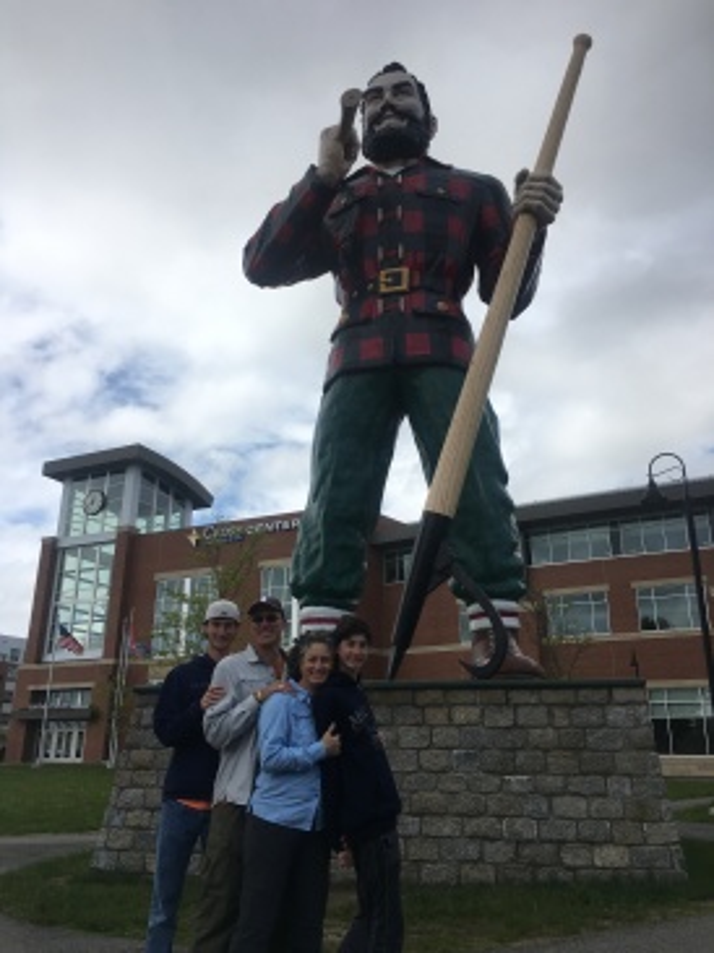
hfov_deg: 48.2
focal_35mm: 29
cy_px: 476
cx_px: 357
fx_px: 798
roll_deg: -0.3
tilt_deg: +19.5
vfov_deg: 61.7
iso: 25
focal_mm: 4.15
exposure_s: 1/2198
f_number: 2.2
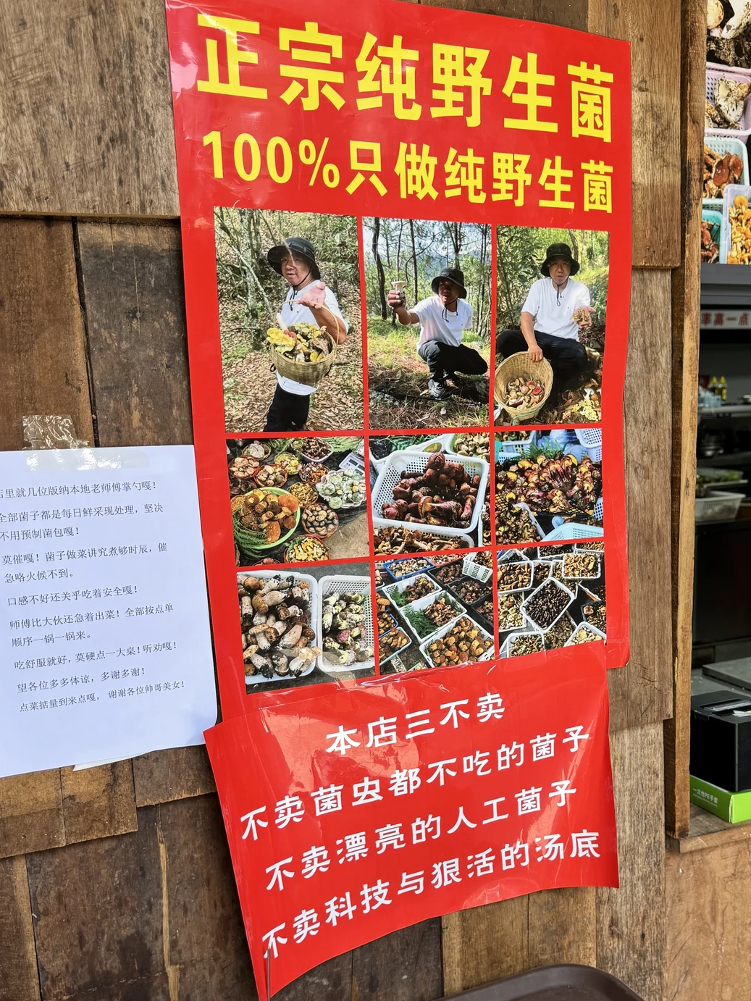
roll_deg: +0.6
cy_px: 485
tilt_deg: -12.9
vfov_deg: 69.4
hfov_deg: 54.9
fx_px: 723
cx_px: 383
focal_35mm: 25
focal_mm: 6.76
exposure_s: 1/121
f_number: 1.78
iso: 64
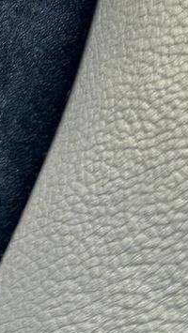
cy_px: -245
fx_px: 1390
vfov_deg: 12.6
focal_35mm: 157
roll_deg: -9.4
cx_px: -254
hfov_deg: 7.3
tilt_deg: -13.6
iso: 50
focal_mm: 6.76
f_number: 1.78
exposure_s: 1/123
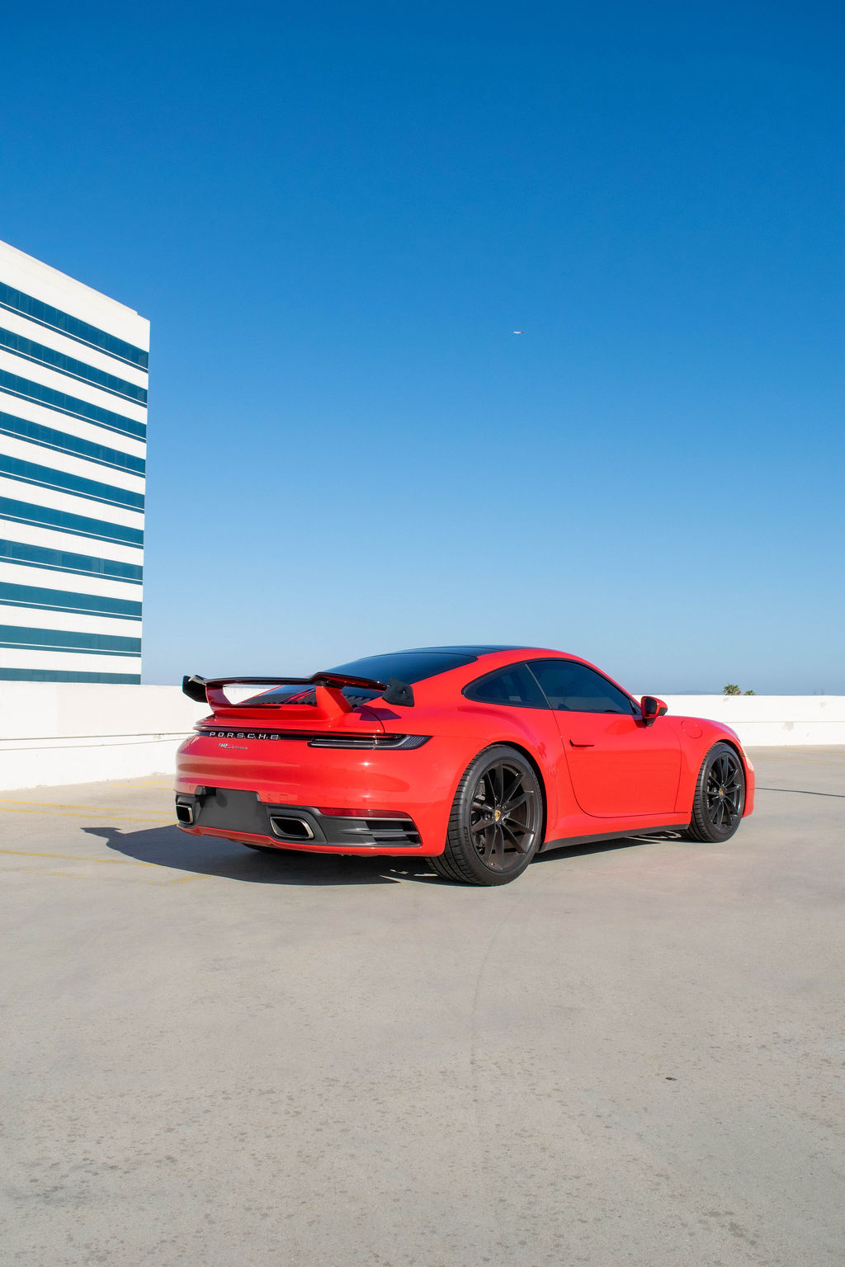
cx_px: 422
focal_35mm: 32
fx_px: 1109
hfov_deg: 41.7
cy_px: 634
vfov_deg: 59.5
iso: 400
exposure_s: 1/2000
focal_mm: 21
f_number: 8
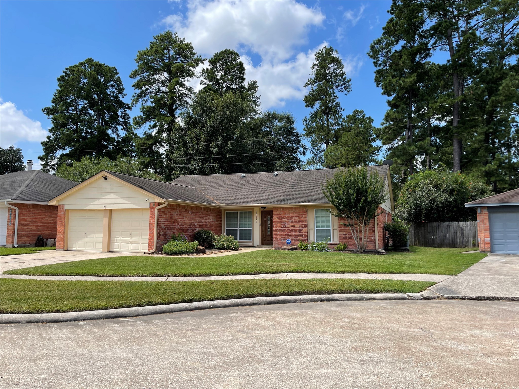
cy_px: 194
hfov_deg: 67.3
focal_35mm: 26
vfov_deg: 53.1
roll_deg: -0.3
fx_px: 390
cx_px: 260
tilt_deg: +3.9
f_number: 1.6
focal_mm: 5.1
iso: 32
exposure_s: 1/2387
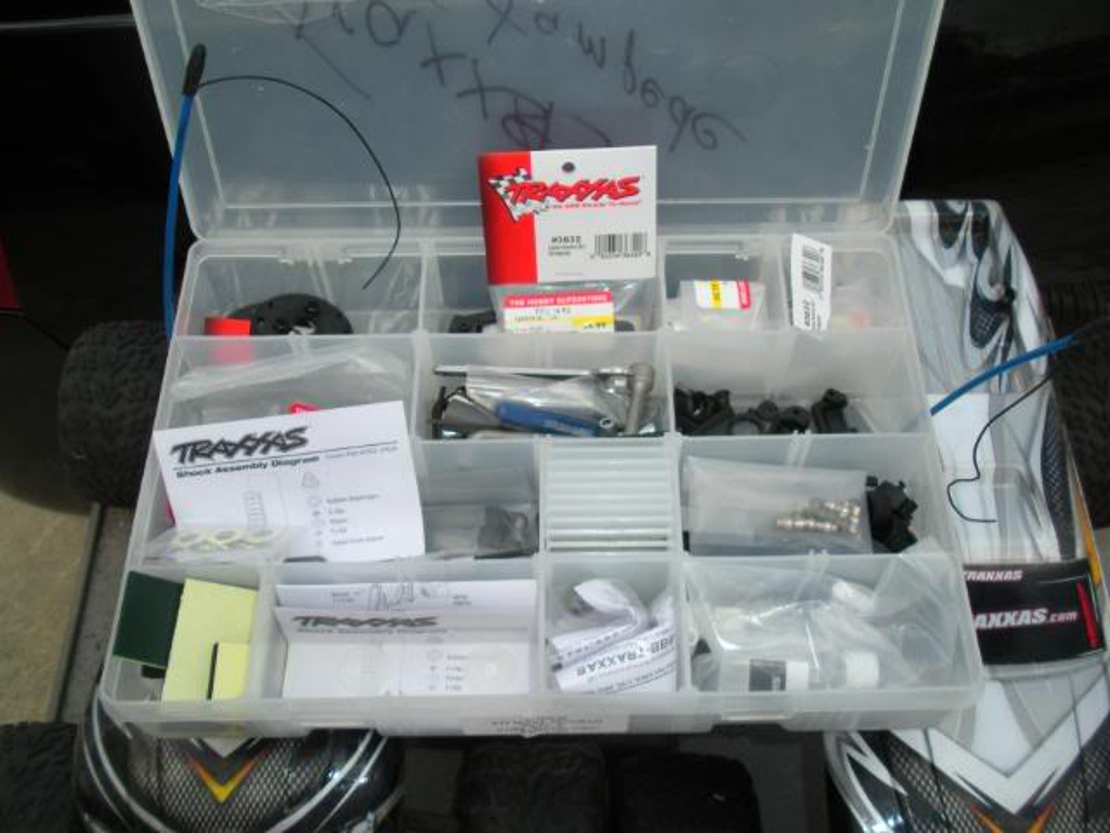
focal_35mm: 36
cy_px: 416
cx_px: 555
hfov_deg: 51.4
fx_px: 1154
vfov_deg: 39.7
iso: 64
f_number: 3.5
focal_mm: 6.3
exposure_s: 1/203
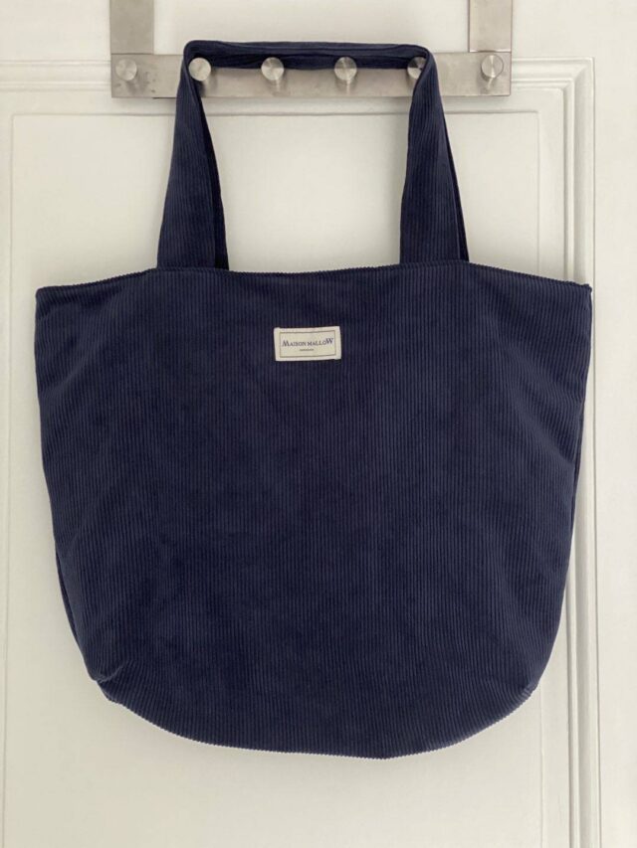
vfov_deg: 36.8
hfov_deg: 28.0
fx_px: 1276
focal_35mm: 52
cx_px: 318
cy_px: 424
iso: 400
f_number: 2
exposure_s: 1/29
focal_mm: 6
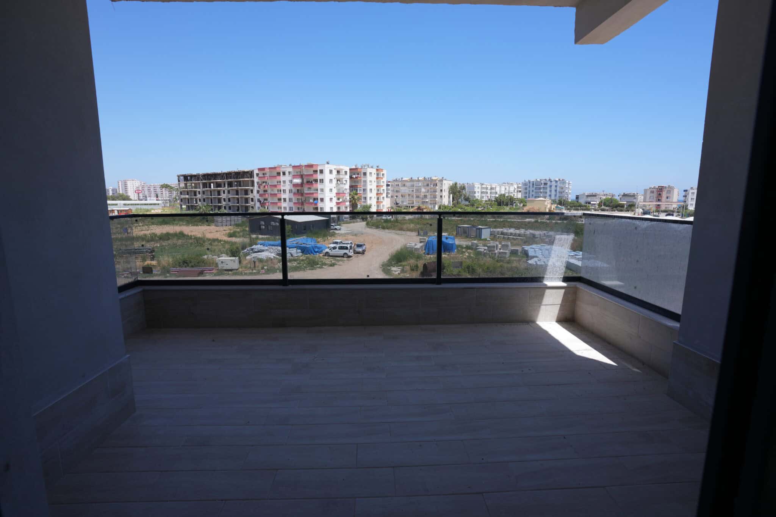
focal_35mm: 17
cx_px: 388
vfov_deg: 70.4
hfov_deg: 93.3
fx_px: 366
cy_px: 258
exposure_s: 1/200
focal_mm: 17
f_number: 8
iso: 100
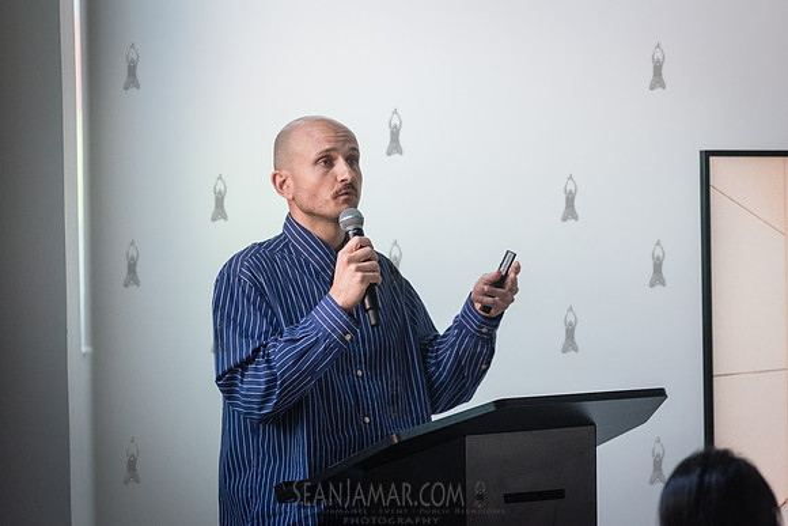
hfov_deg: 15.2
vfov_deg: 10.2
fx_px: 2956
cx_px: 394
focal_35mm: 135
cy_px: 263
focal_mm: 135
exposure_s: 1/500
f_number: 4
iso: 4000
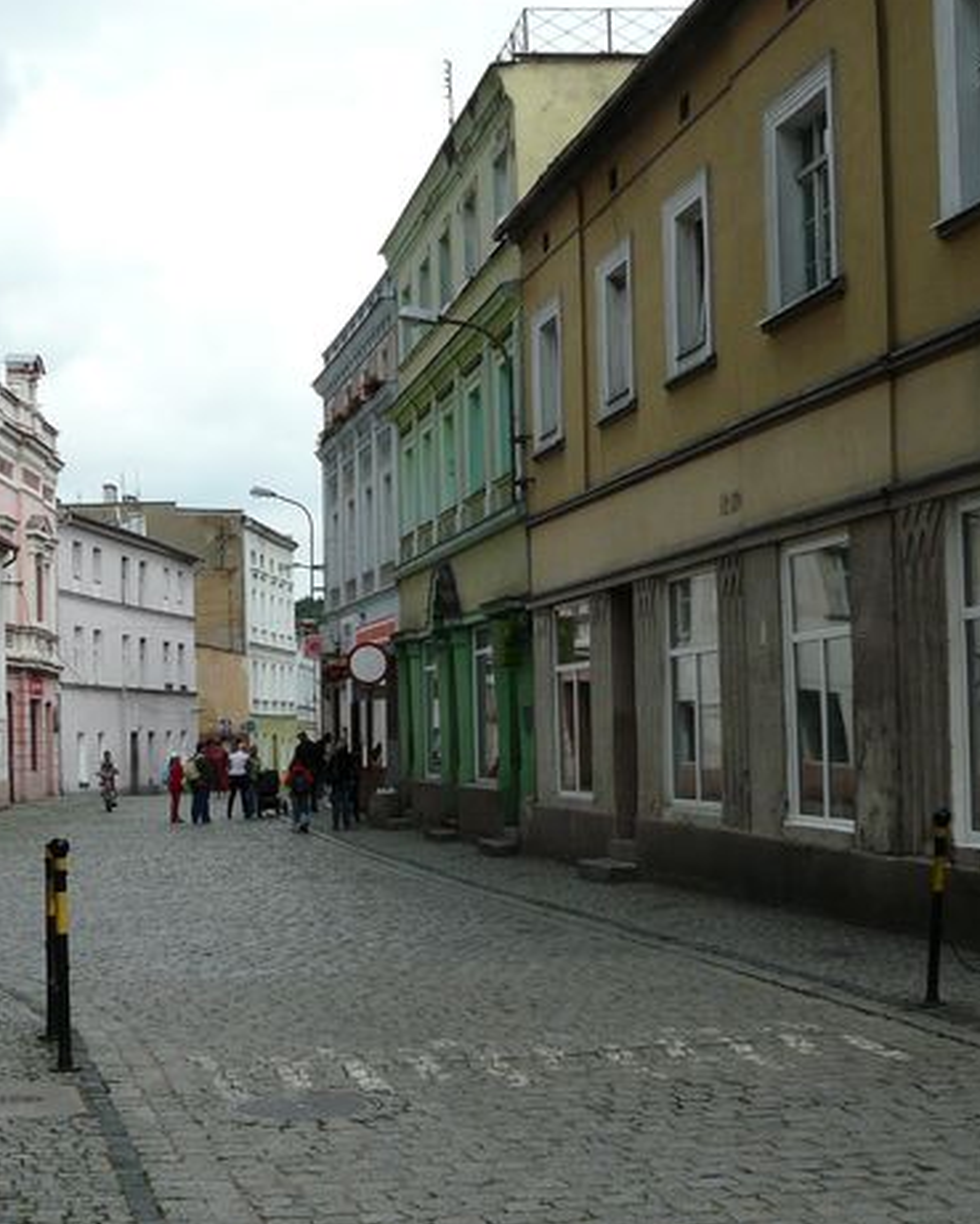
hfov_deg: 25.0
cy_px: 611
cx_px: 483
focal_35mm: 61
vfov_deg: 31.0
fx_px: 2211
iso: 100
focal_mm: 5.9
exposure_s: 1/200
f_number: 5.6
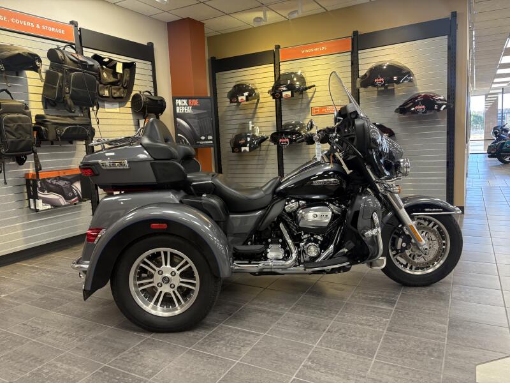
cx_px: 255
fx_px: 383
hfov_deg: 67.3
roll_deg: +3.6
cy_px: 192
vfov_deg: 53.1
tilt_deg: -6.6
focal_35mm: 26
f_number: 1.6
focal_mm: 5.96
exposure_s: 1/60
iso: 125
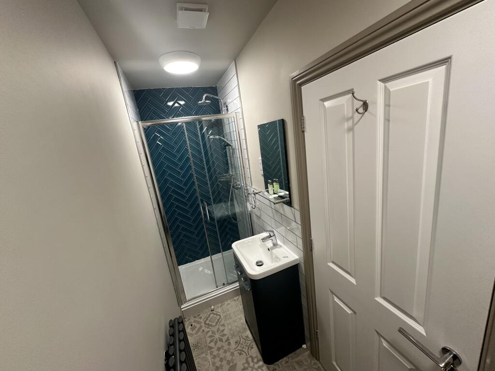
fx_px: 200
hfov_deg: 102.1
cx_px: 248
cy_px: 186
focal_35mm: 14
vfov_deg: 85.7
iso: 160
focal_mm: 2.22
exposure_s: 1/50
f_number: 2.2
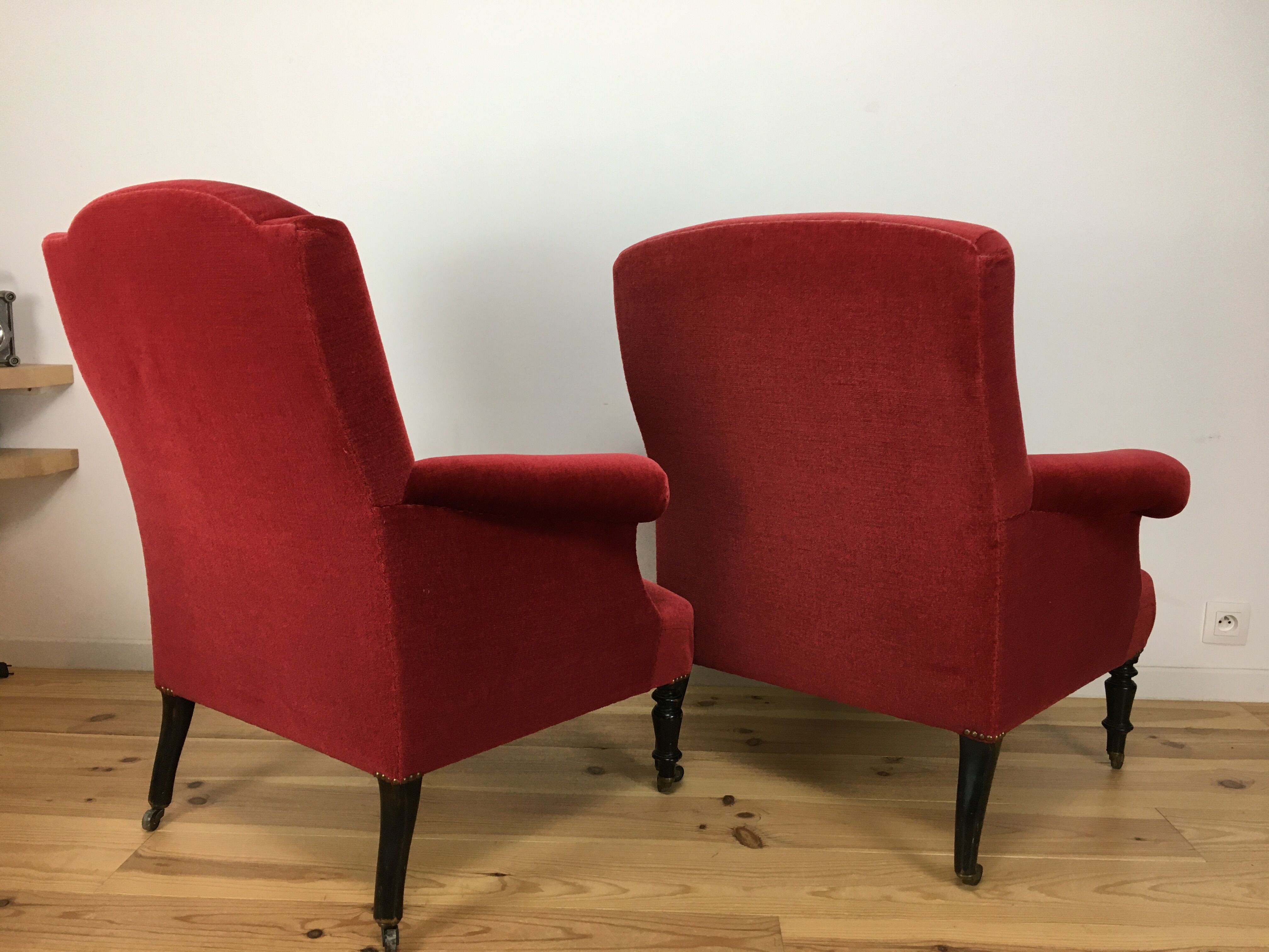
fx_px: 1063
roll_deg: -0.8
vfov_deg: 48.2
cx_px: 634
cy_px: 476
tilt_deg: -7.8
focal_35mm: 29
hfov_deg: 61.7
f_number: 2.2
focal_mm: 4.15
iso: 50
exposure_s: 1/33
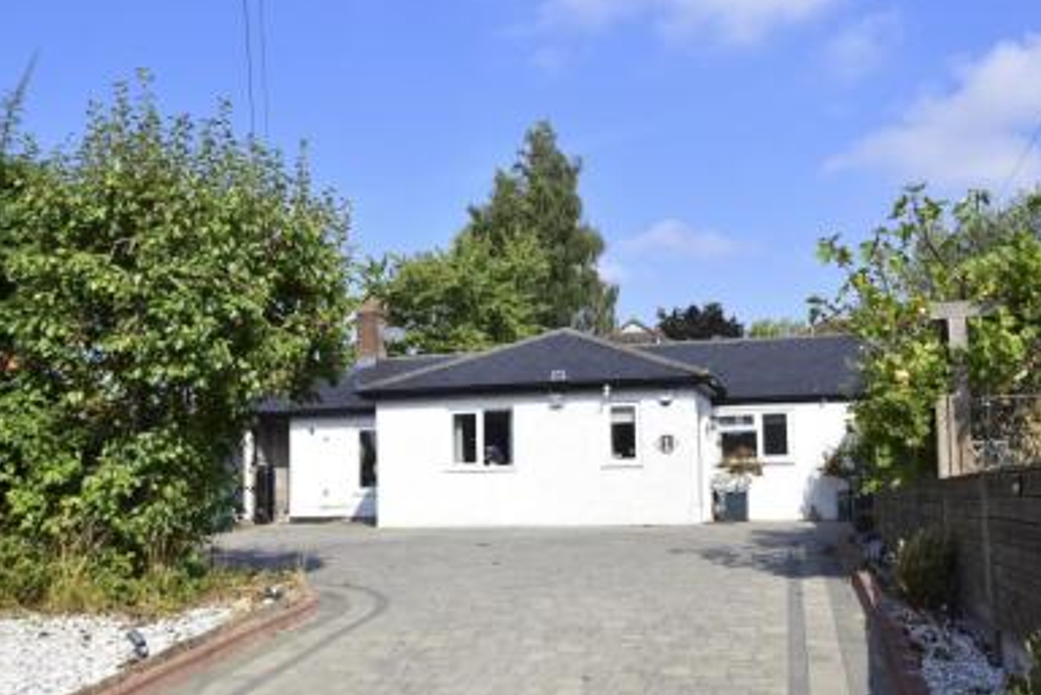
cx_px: 529
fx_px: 1070
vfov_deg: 35.9
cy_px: 410
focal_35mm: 37
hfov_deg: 51.9
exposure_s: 1/1250
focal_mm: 20
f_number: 8
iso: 640
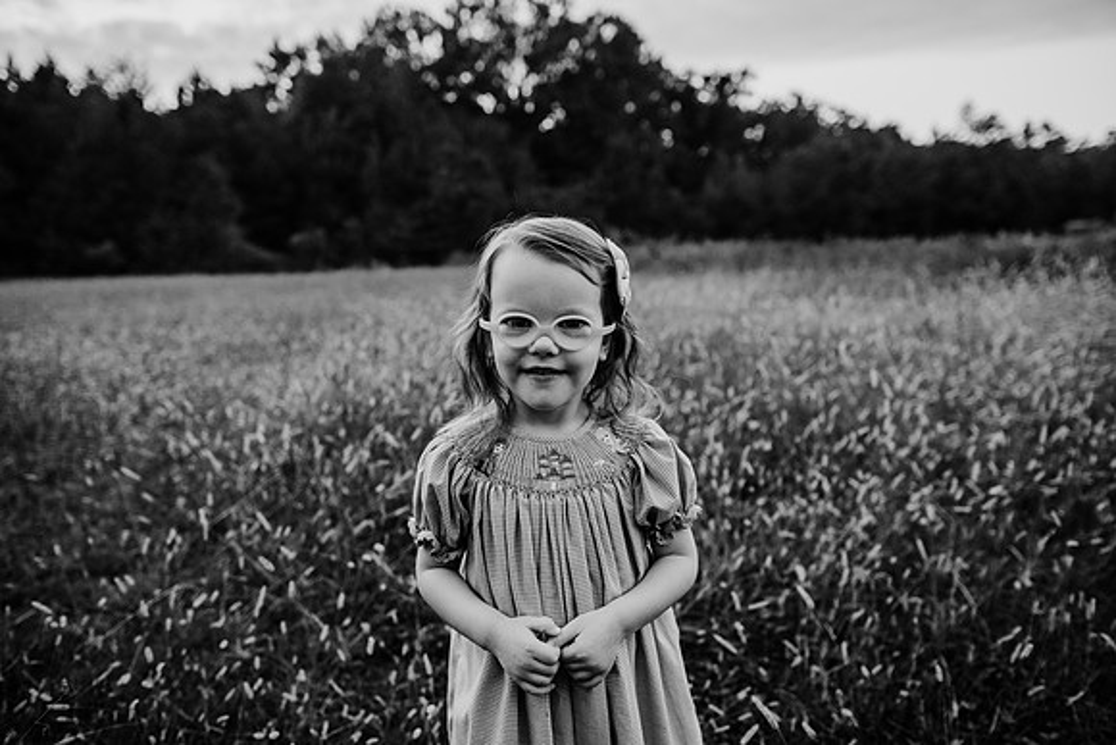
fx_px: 744
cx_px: 558
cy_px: 372
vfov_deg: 53.2
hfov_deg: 73.7
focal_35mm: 24
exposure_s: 1/500
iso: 400
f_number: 2.8
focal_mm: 24
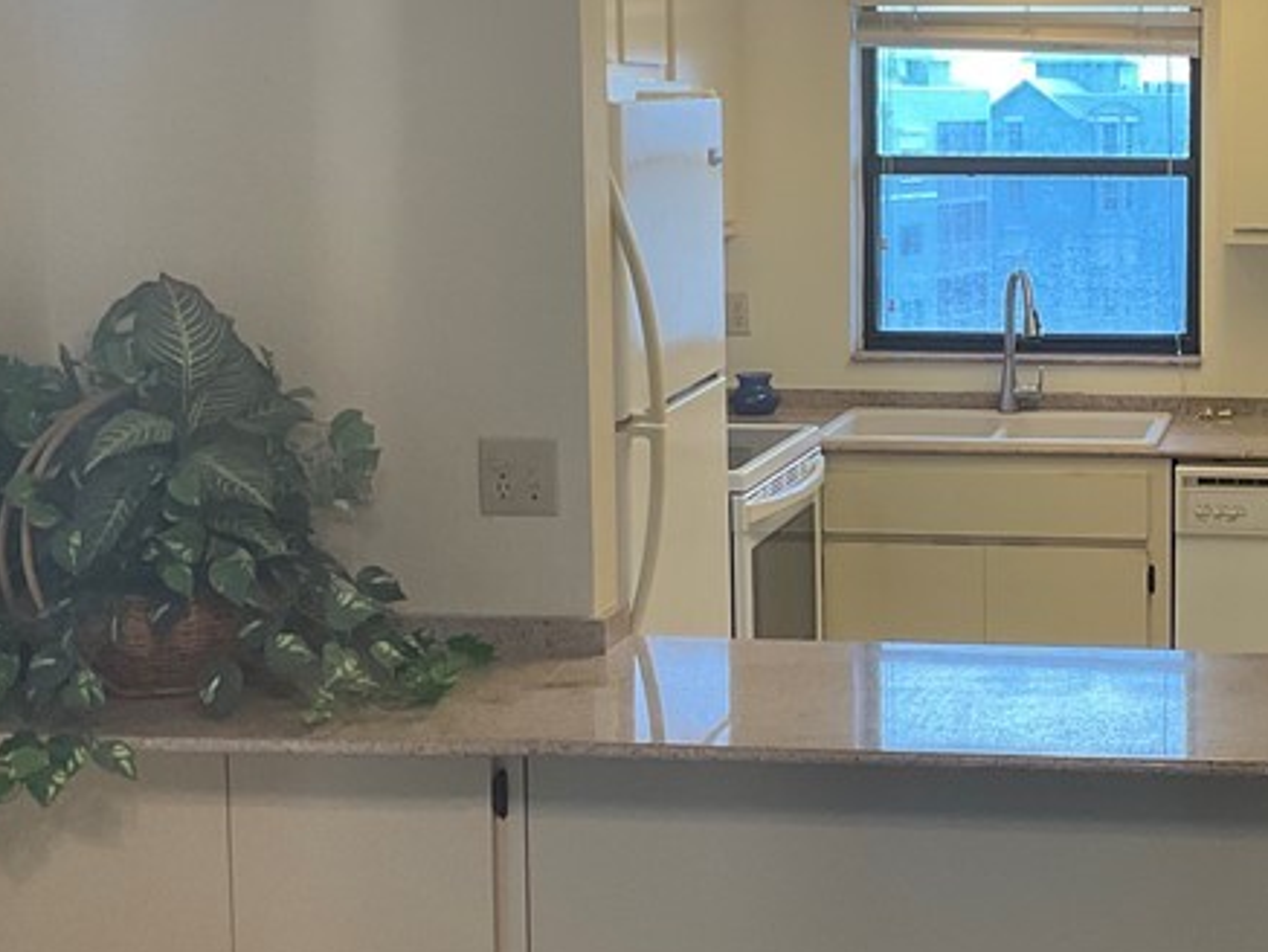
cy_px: 412
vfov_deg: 21.6
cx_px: 1053
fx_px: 2492
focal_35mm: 68
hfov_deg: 27.8
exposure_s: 1/60
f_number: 1.8
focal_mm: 3
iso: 50
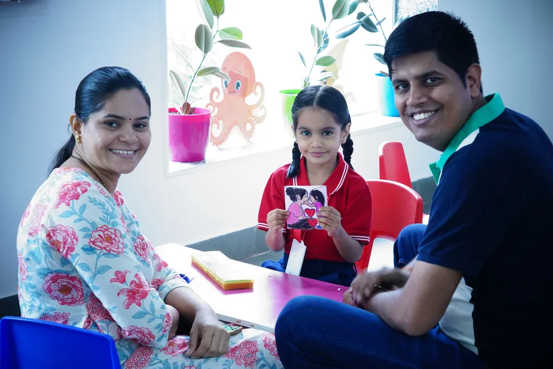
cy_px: 184
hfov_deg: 27.7
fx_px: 1121
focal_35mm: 73
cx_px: 276
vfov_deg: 18.7
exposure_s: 1/30
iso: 2000
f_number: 9
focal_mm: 49
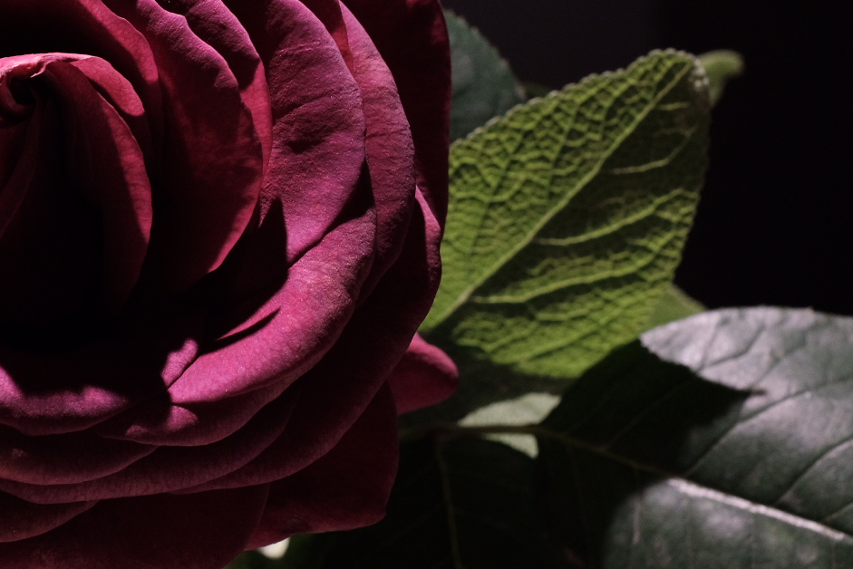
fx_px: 2370
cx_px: 132
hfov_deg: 20.1
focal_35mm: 100
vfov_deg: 13.7
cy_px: 151
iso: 1250
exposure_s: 1/60
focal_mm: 35
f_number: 8
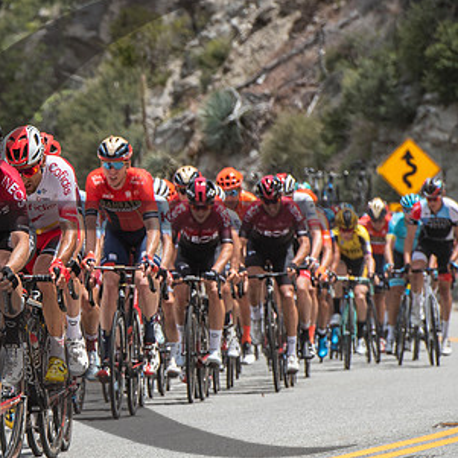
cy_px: 287
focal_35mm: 437
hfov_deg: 4.0
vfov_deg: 4.0
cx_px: -26
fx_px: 6541
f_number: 8
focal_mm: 200
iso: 200
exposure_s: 1/1000
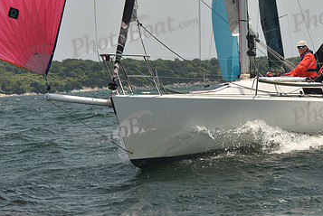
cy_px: 68
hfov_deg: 12.9
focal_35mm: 159
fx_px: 1428
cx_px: 246
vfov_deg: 8.7
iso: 250
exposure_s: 1/640
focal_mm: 98
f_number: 6.3
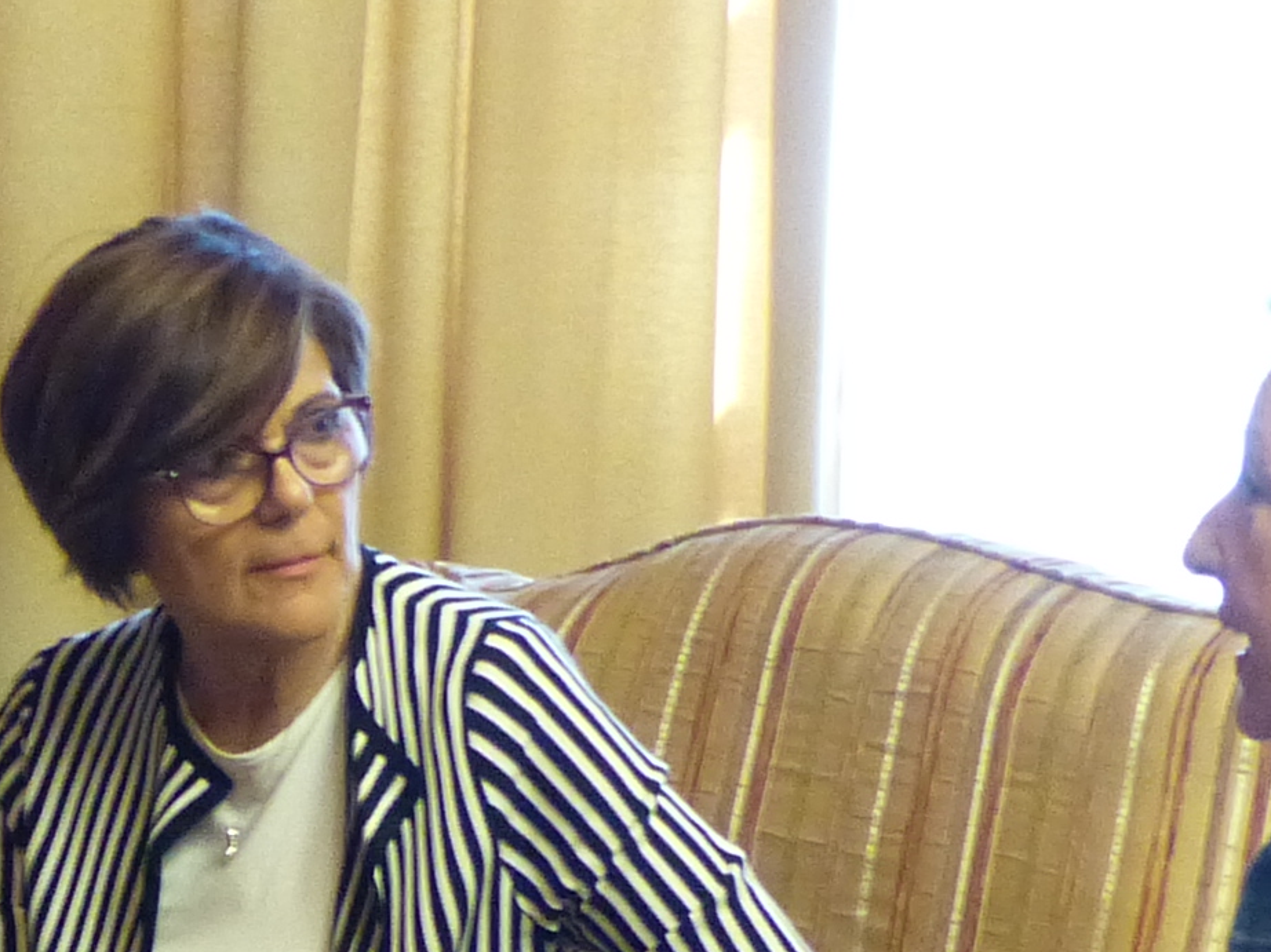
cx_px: -789
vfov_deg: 7.2
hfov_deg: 9.4
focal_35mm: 204
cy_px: 1161
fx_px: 7488
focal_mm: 8.4
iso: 400
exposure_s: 1/20
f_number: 2.8
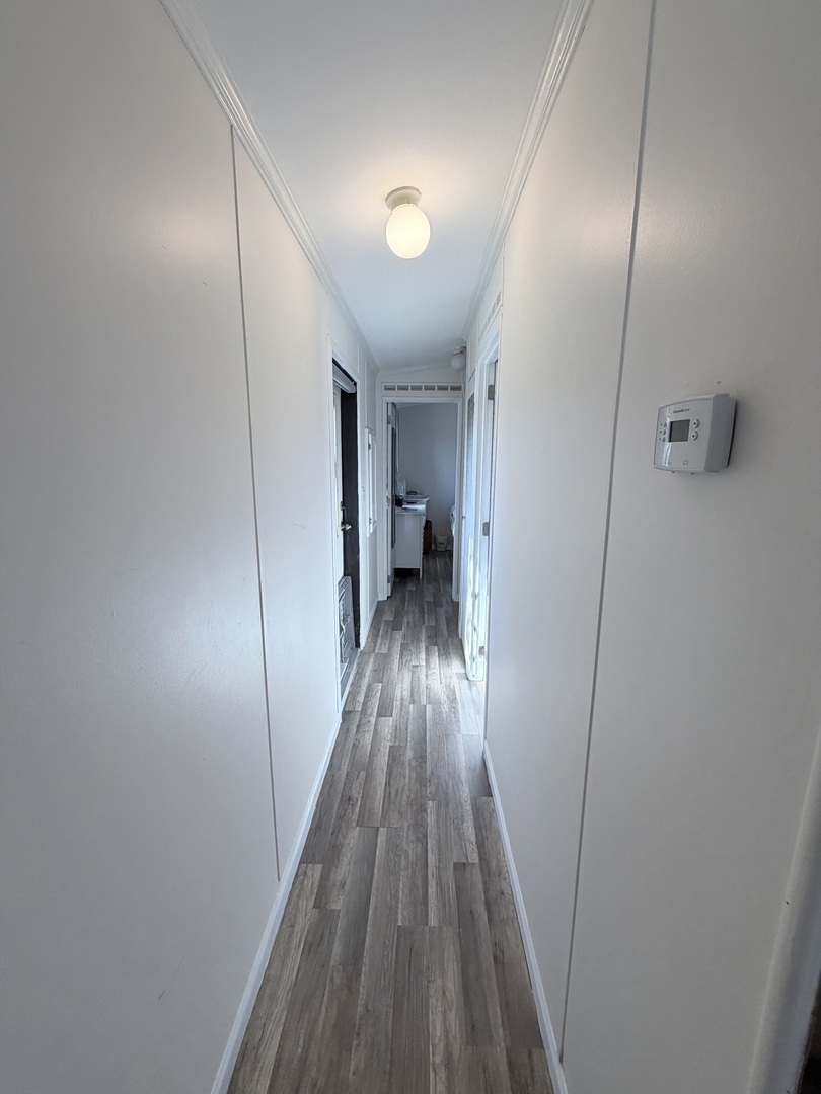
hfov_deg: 85.7
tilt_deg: -10.3
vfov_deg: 102.1
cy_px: 547
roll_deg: -0.6
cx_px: 410
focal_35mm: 14
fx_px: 443
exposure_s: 1/120
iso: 80
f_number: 2.2
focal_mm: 2.22
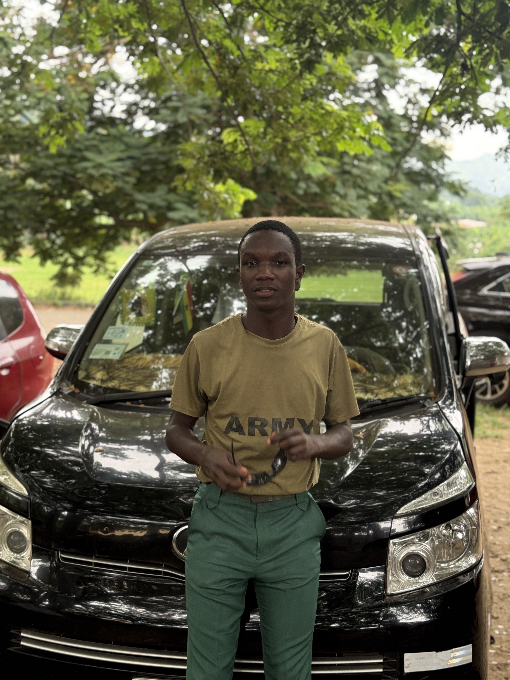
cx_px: 258
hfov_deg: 29.7
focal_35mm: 49
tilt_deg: -7.8
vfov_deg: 38.9
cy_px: 341
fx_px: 963
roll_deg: +0.2
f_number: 1.78
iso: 100
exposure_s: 1/95
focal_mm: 6.76
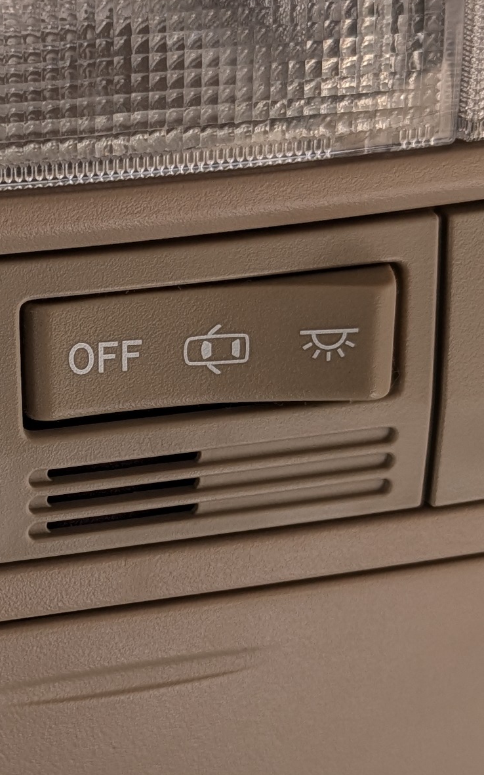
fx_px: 1857
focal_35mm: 88
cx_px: -9
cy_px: 499
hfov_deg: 14.6
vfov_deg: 23.5
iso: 17
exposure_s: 1/370
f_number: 1.68
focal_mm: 6.9
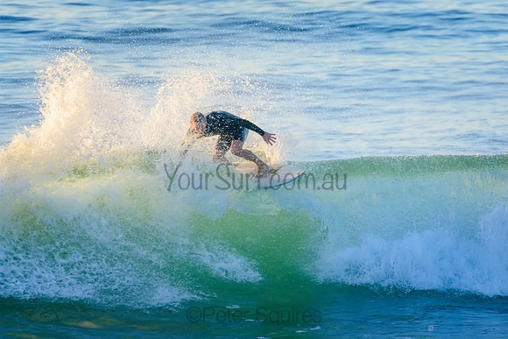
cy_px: 170
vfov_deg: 1.8
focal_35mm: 750
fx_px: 10588
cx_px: 254
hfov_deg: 2.7
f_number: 5.6
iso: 560
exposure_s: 1/1250
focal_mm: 500
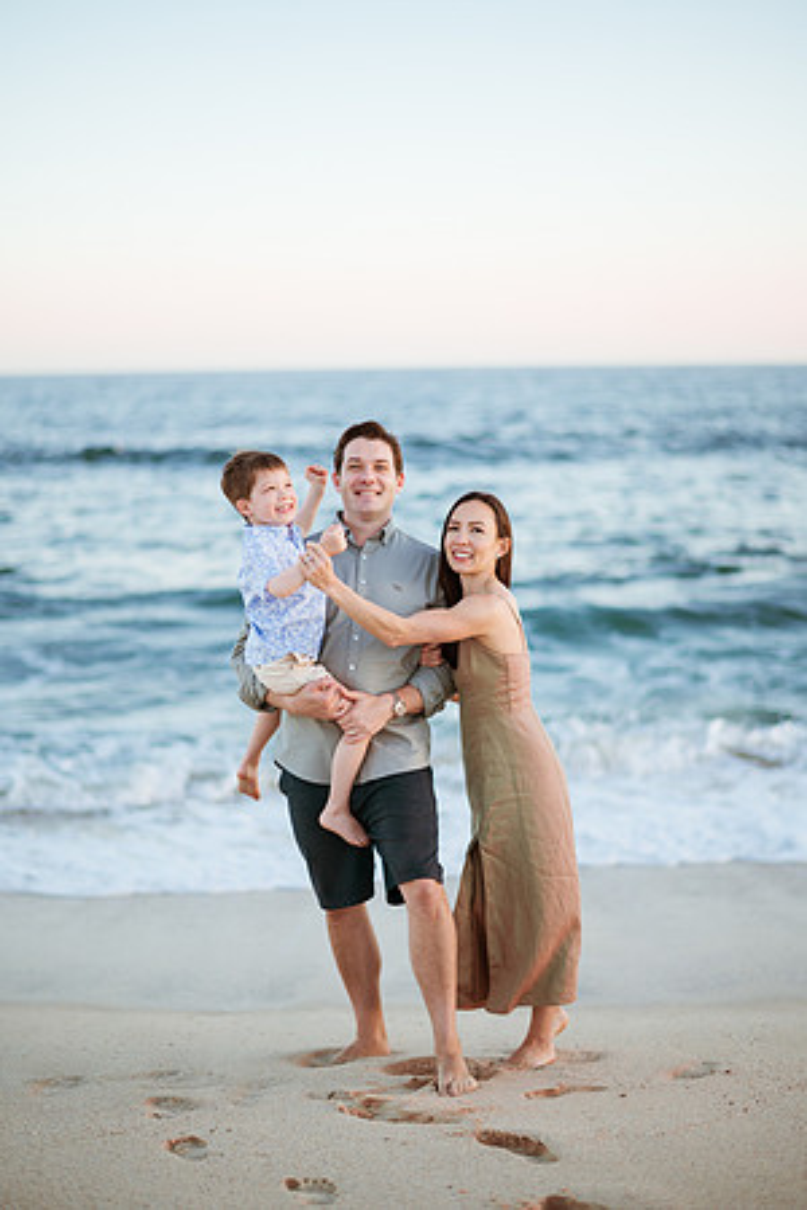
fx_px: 1950
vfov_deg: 34.5
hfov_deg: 23.4
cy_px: 605
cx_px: 404
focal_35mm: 58
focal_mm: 58
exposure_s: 1/800
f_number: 1.4
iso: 100
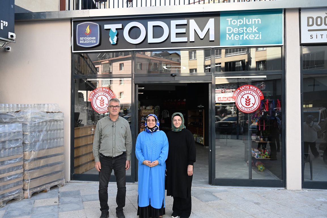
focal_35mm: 30
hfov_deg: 62.0
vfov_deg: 43.6
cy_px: 109
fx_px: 272
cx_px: 164
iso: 2500
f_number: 4.5
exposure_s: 1/2500
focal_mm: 30
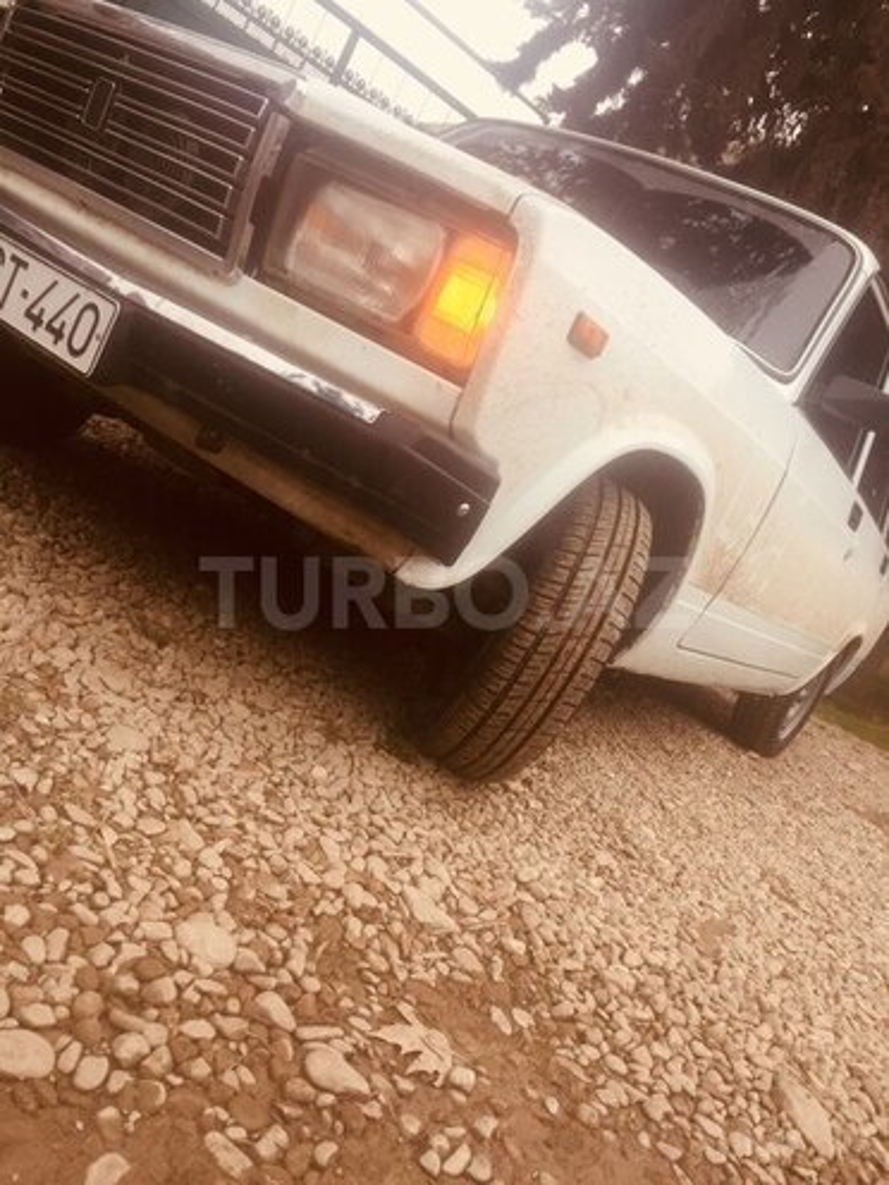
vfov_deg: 61.7
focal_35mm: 29
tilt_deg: -9.2
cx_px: 444
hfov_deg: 48.2
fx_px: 993
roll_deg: -27.9
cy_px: 592
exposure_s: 1/176
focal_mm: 4.15
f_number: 2.2
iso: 32
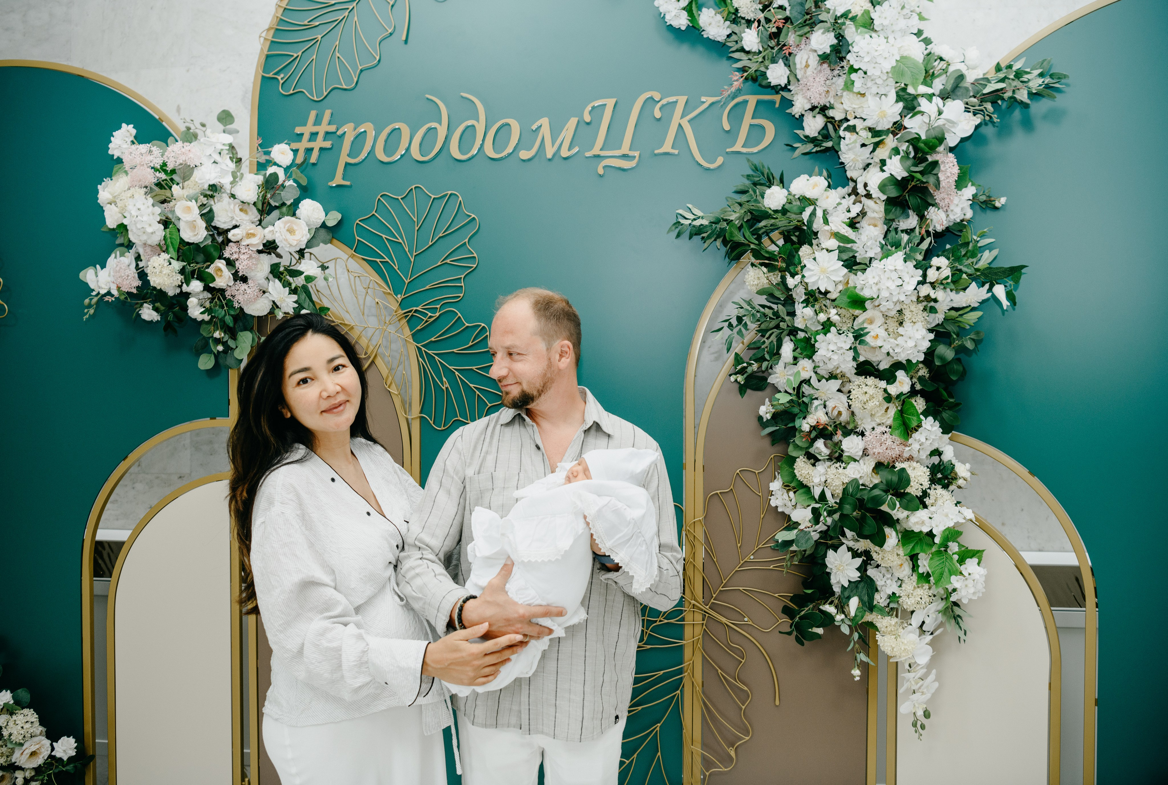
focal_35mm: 29
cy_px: 387
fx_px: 946
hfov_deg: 63.4
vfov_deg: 45.1
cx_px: 571
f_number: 4
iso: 400
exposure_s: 1/160
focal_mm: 28
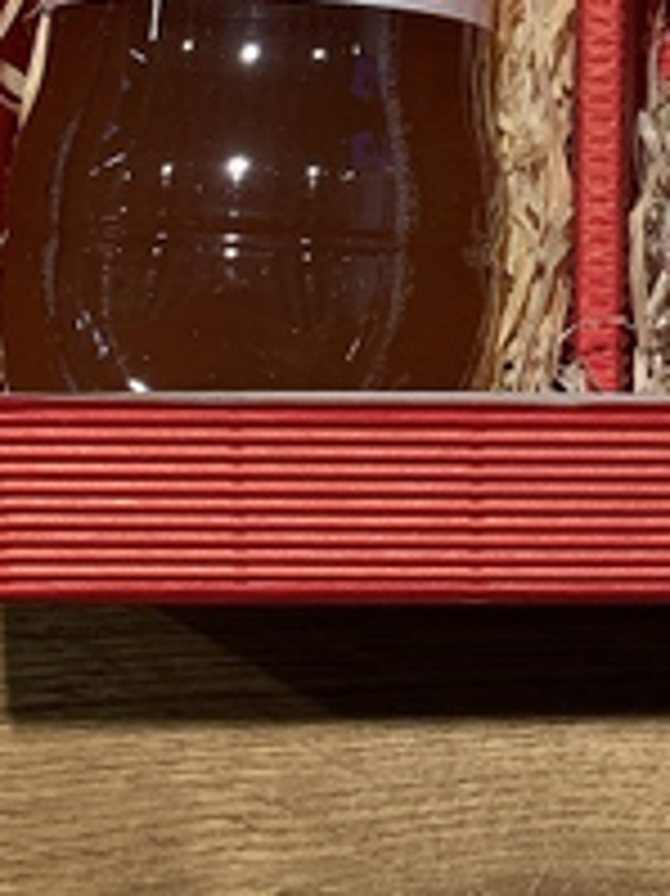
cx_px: 567
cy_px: -317
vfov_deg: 20.3
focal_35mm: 87
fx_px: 2248
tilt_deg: -73.5
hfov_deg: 16.8
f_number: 1.8
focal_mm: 4.25
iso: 32
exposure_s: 1/100
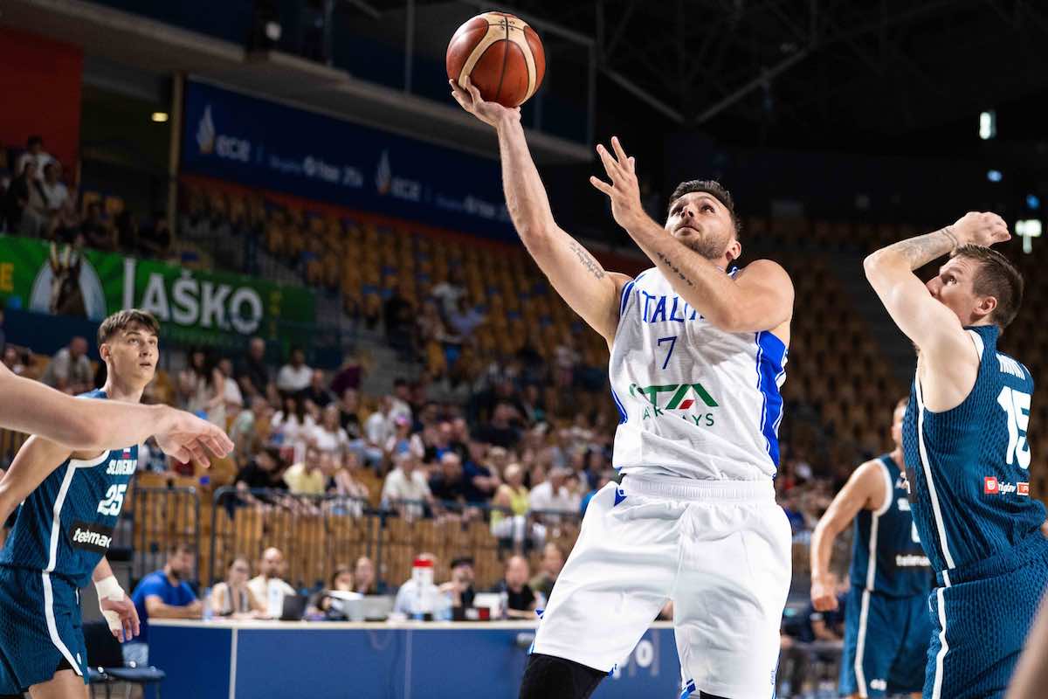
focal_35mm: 70
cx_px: 524
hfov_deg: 28.8
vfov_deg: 19.5
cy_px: 350
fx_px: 2038
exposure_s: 1/1600
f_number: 2.8
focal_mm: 70
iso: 2500
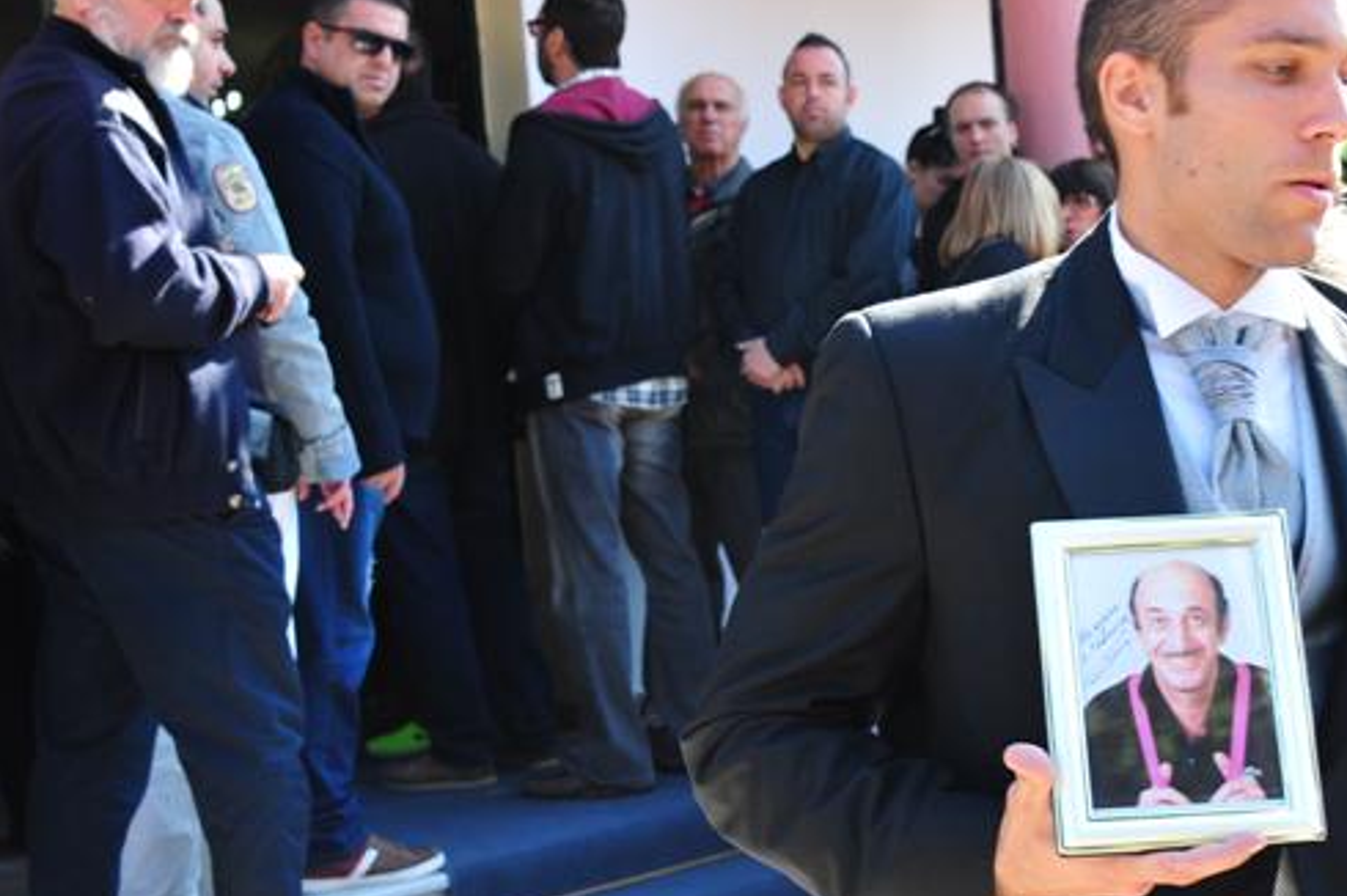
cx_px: 893
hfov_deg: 32.1
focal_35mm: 62
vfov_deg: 21.9
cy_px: 500
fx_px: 2318
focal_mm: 38
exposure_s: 1/160
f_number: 8
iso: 640
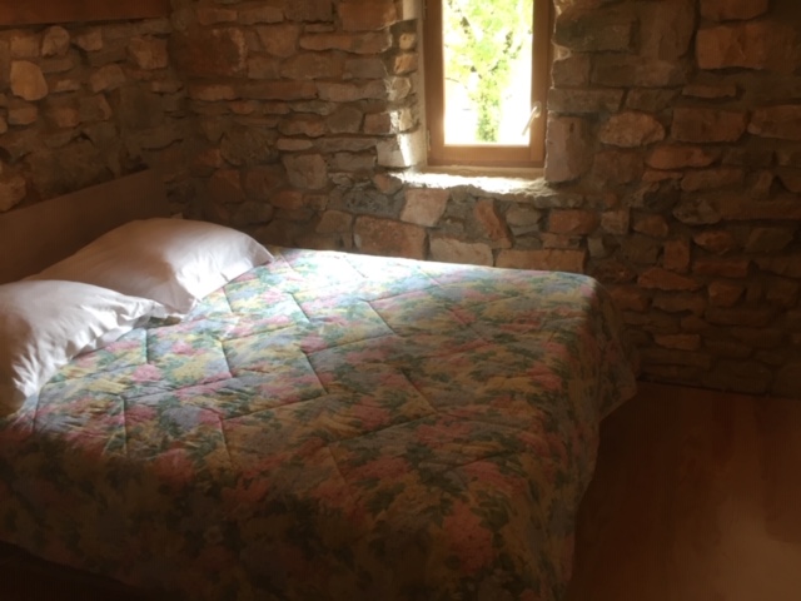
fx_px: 671
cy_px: 300
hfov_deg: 61.7
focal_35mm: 29
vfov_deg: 48.2
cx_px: 400
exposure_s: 1/33
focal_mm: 4.15
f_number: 2.2
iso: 80
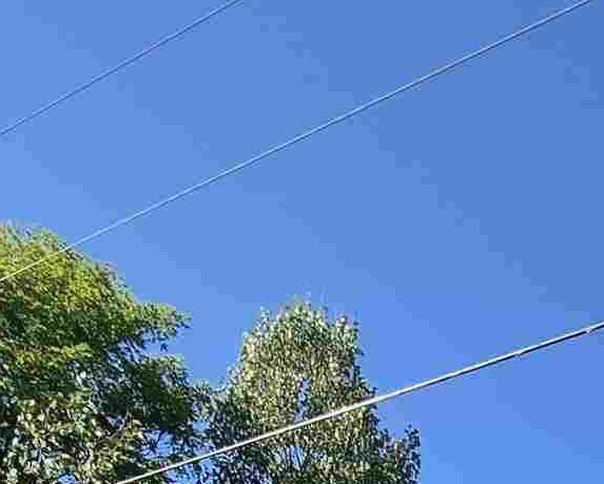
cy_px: 1070
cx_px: 631
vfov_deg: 15.6
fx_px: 1216
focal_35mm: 68
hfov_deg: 26.1
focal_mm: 1.74
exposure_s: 1/1108
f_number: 2.2
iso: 50
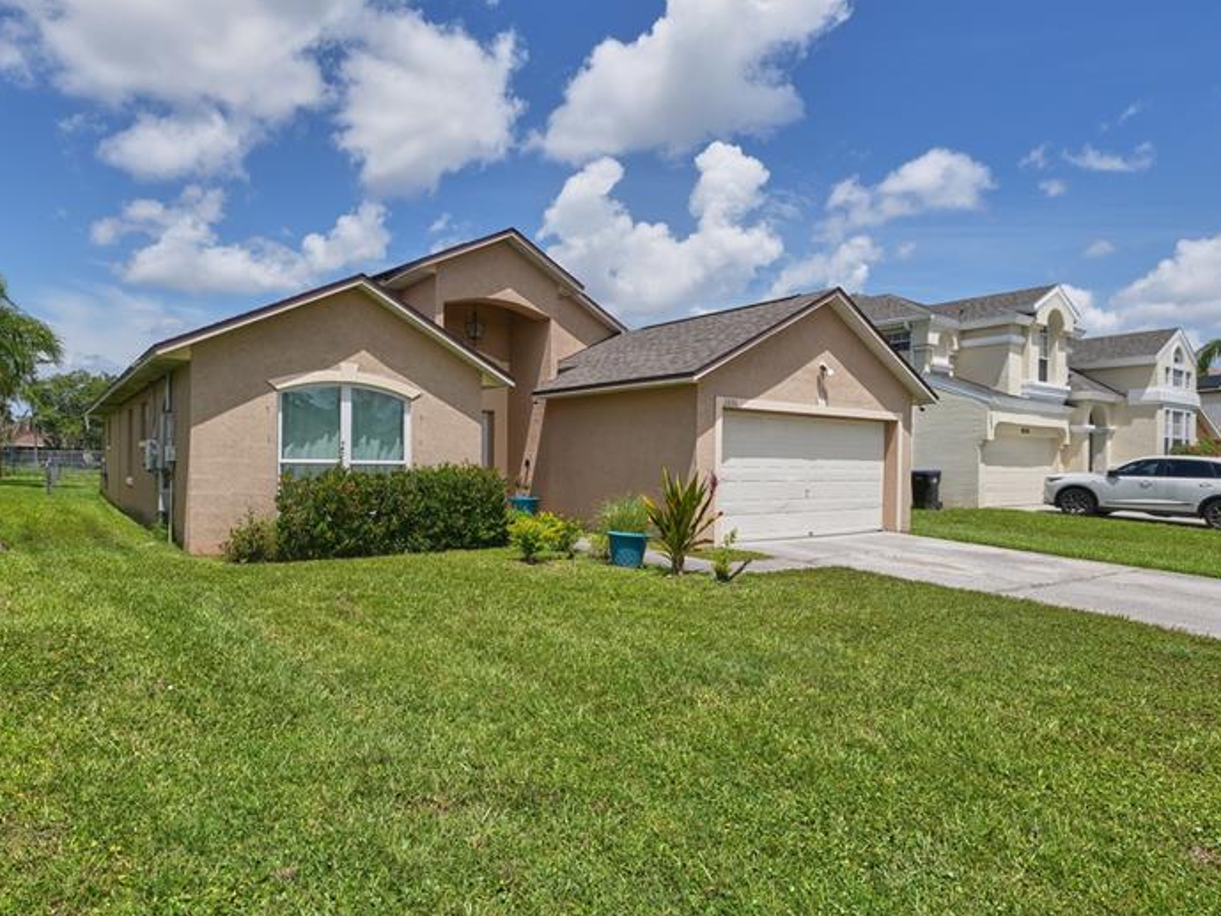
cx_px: 562
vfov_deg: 66.0
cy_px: 461
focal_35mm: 20
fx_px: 706
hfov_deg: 81.6
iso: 100
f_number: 11
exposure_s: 1/200
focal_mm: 14
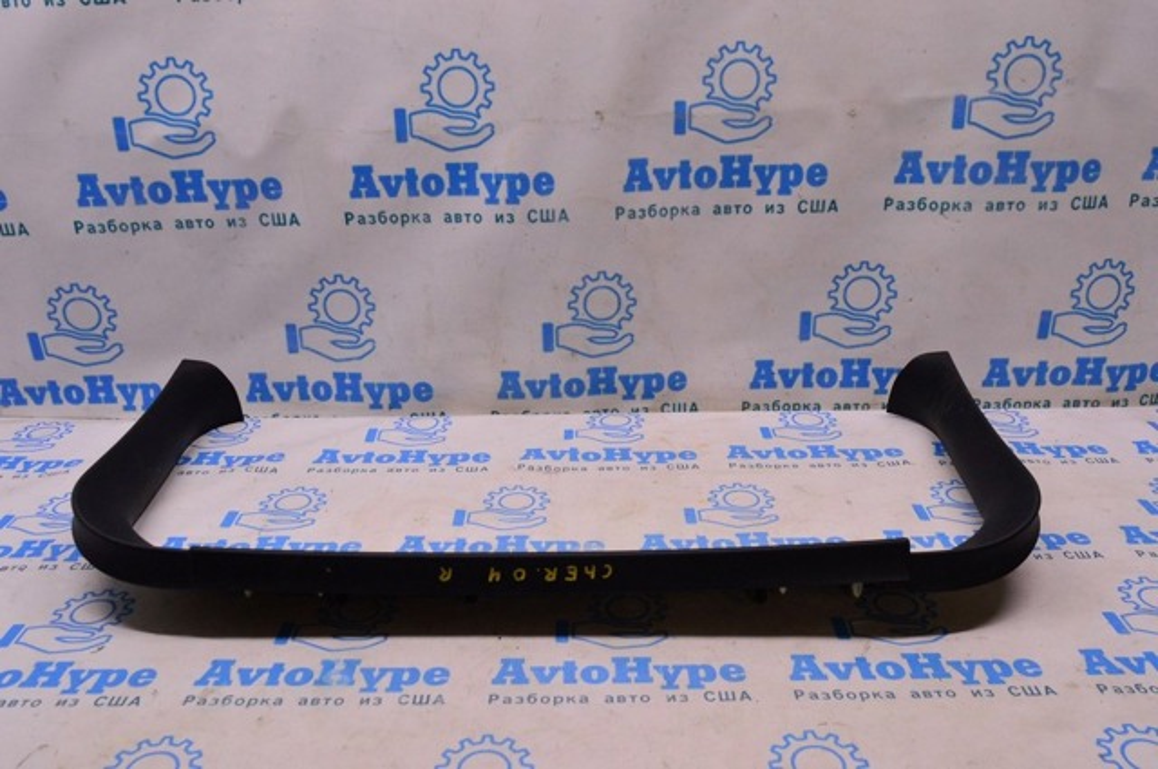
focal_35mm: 33
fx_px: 1060
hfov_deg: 57.3
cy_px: 384
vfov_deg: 39.9
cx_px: 579
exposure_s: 1/125
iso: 1600
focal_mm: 22
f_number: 8
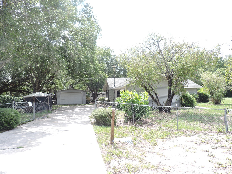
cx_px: 116
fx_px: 161
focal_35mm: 24
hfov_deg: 71.6
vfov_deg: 56.8
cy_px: 87
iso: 100
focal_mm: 4.3
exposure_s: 1/320
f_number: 3
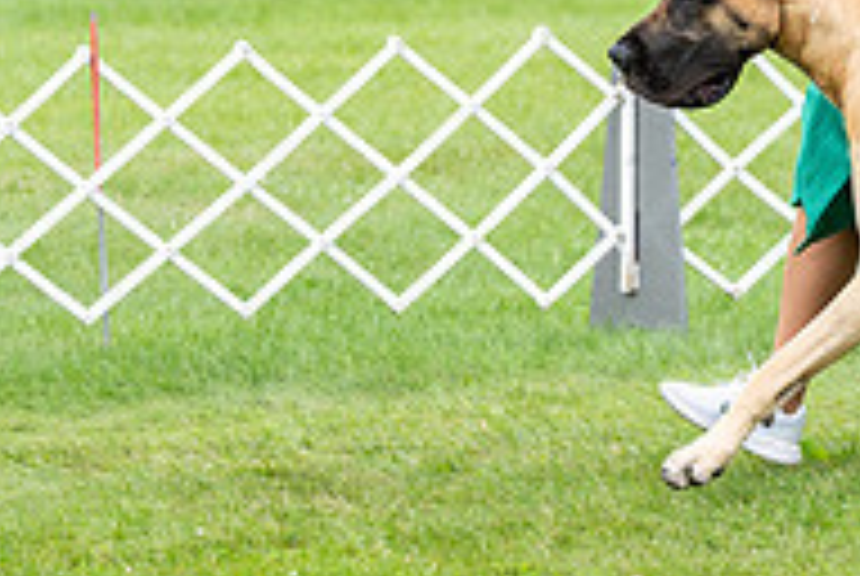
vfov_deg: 3.2
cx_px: 928
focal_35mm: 436
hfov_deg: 4.7
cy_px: -115
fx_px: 10432
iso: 400
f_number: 4.5
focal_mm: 138
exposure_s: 1/1000
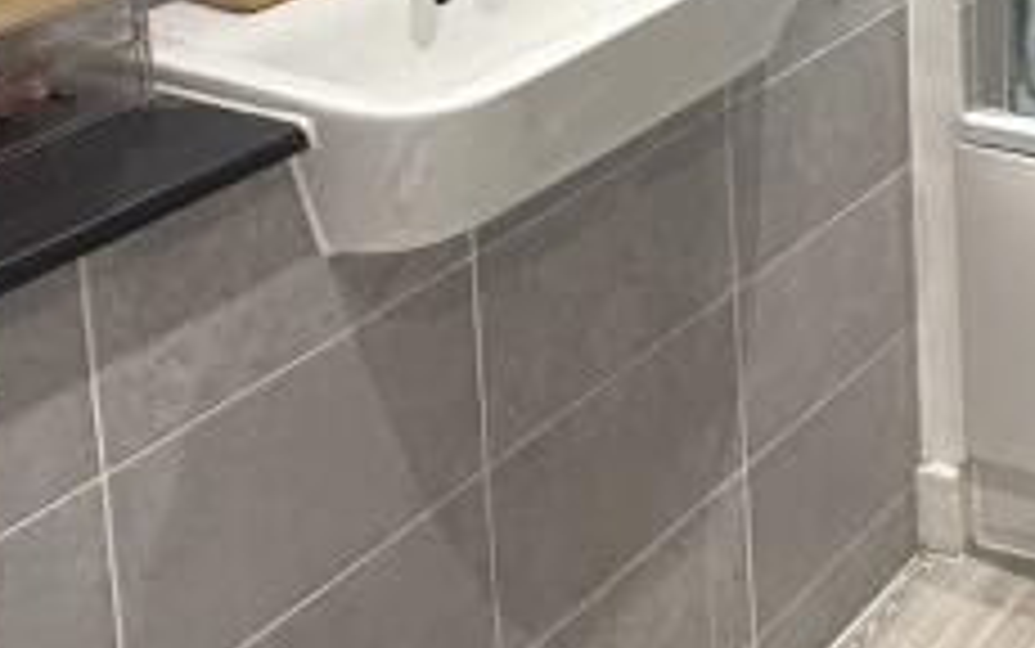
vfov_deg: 16.9
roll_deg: +0.5
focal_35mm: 66
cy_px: -464
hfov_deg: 26.1
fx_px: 1863
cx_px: 1372
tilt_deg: -8.1
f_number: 2.2
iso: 320
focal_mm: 2.22
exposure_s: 1/82
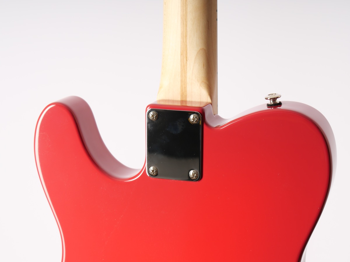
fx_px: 809
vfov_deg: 18.4
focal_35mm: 80
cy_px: 131
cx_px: 175
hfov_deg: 24.4
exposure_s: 1/200
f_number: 7.1
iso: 200
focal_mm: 40
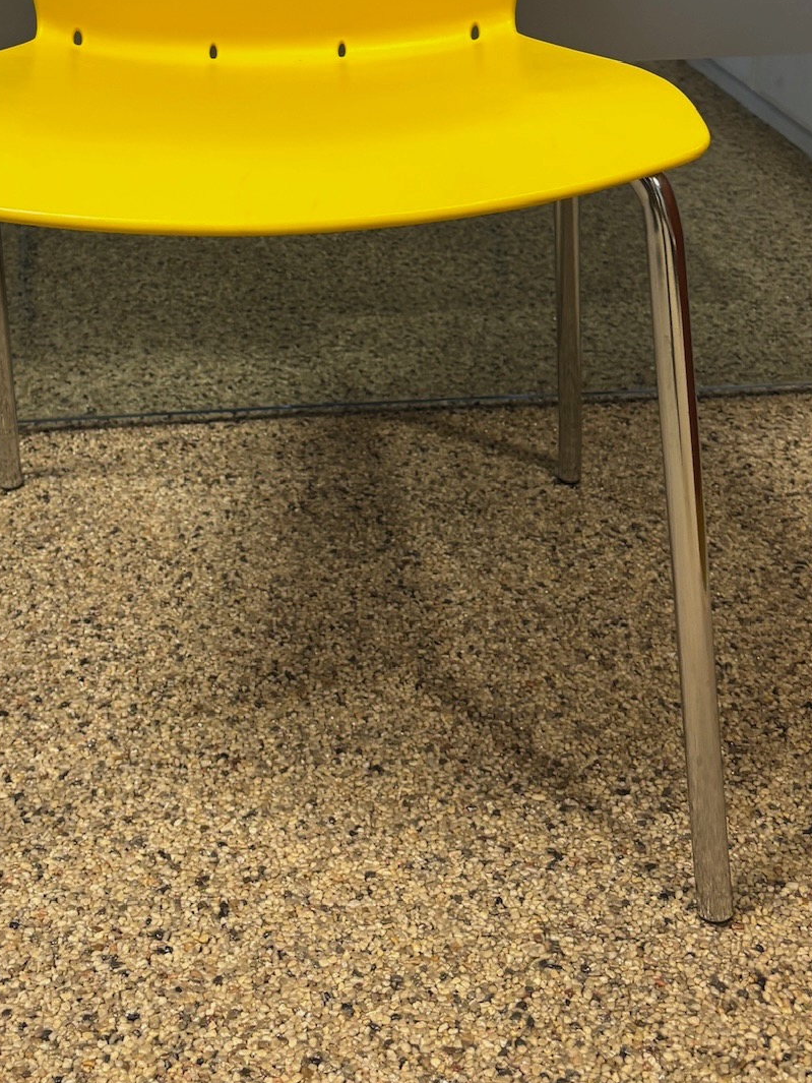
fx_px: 1564
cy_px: 174
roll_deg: +0.2
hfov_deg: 29.0
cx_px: 285
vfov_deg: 36.5
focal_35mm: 50
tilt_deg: -18.0
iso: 100
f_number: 1.6
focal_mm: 5.96
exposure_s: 1/50
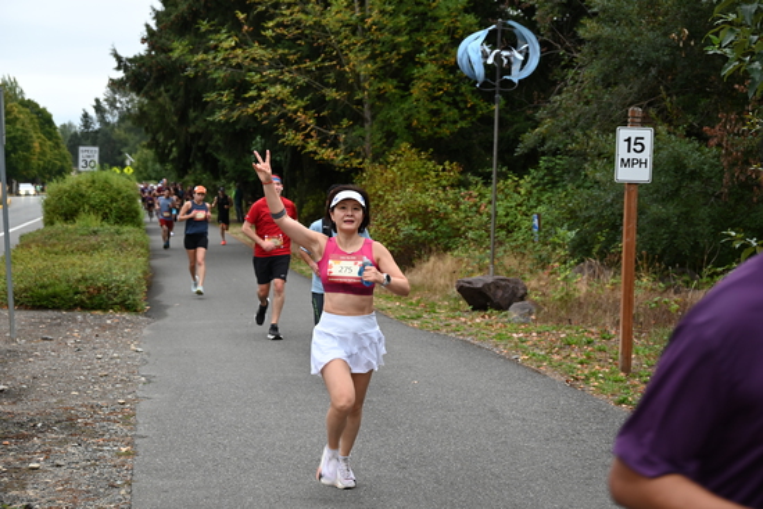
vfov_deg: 19.5
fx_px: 1484
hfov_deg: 28.8
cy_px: 254
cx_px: 382
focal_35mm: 70
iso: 450
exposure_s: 1/125
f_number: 6
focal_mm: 70
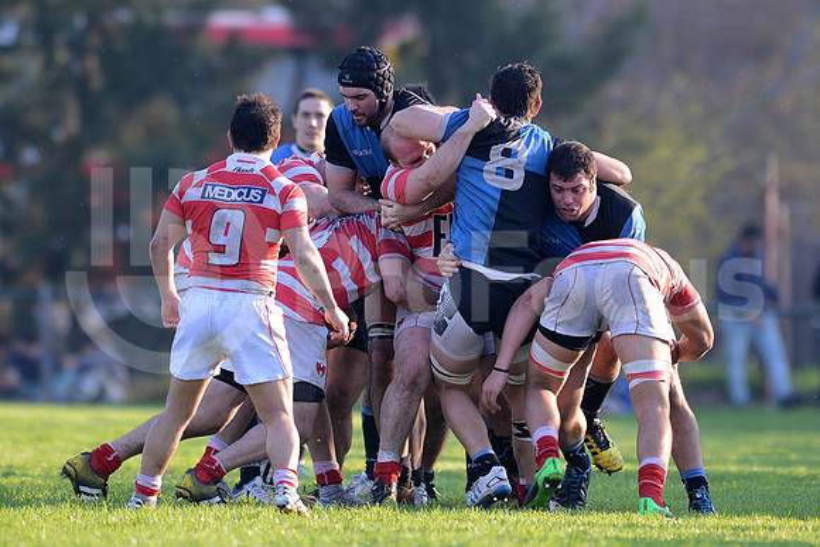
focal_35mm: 420
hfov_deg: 4.9
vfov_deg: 3.3
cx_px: 410
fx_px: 9568
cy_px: 274
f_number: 4
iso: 560
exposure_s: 1/640
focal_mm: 420
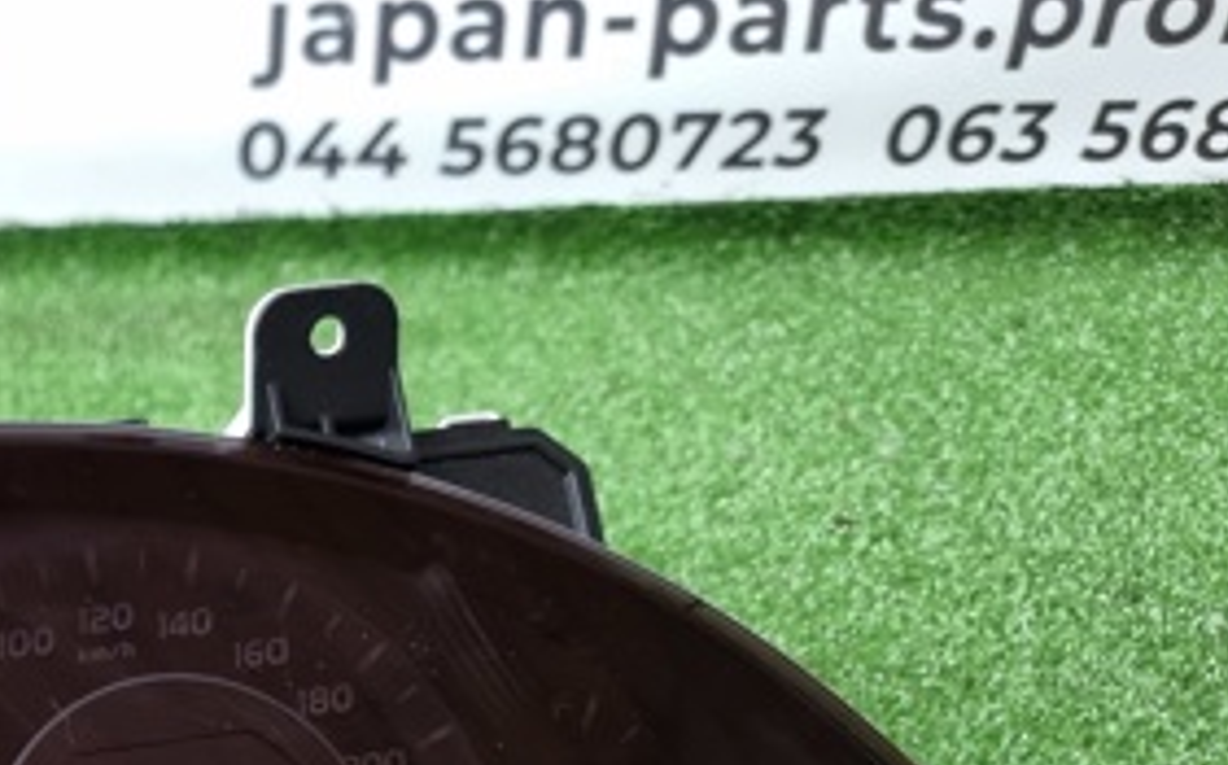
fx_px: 1939
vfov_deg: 20.6
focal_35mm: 58
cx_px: -114
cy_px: 953
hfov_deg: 31.3
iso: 50
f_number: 1.8
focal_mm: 6.7
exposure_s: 1/100
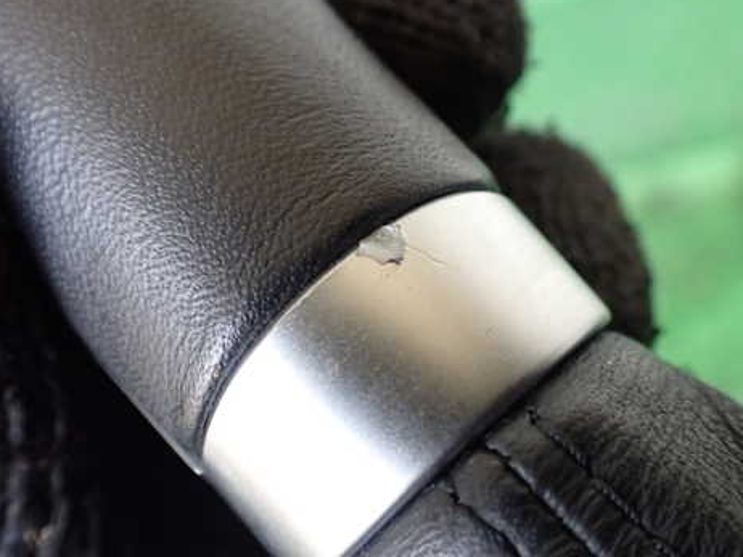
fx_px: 837
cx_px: 389
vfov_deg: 36.8
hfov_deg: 47.9
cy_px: 250
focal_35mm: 39
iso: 400
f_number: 2.3
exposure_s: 1/125
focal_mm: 5.4
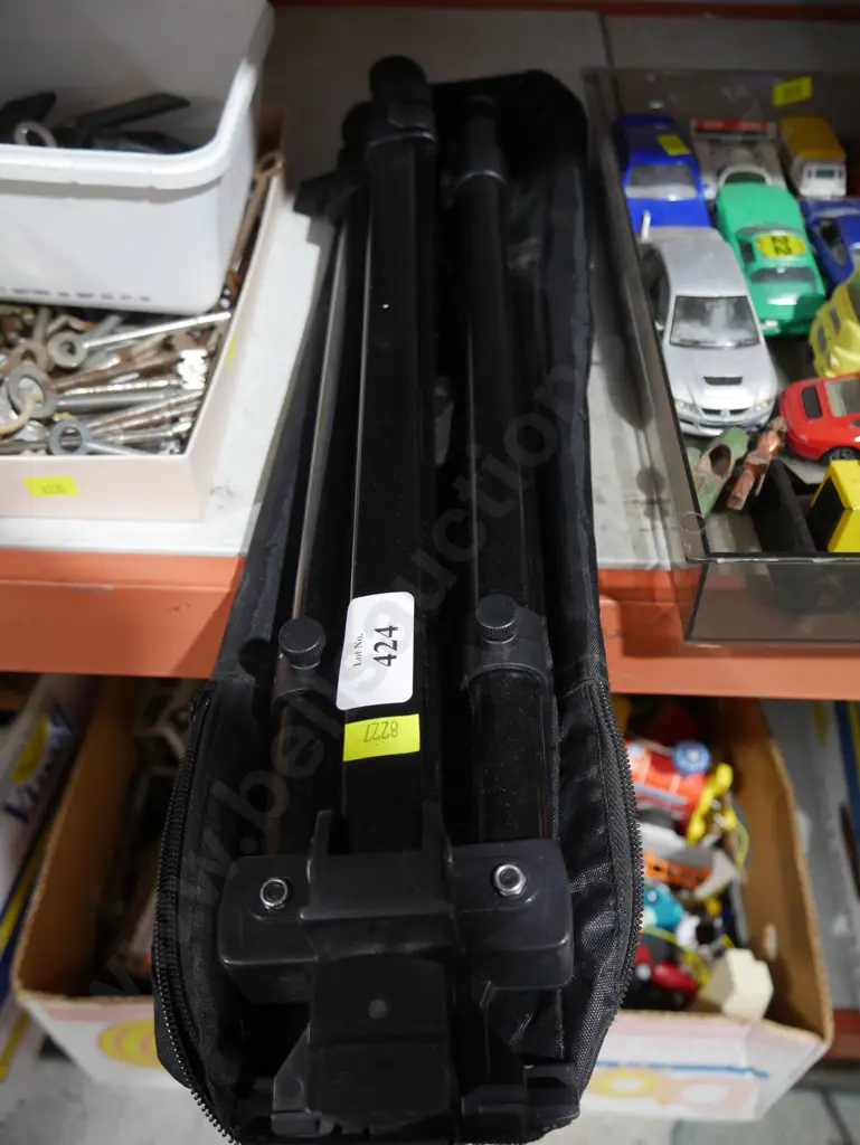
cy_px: 572
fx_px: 927
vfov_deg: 63.4
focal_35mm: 28
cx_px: 430
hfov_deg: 49.8
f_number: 3.5
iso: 640
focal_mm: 14
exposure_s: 1/60
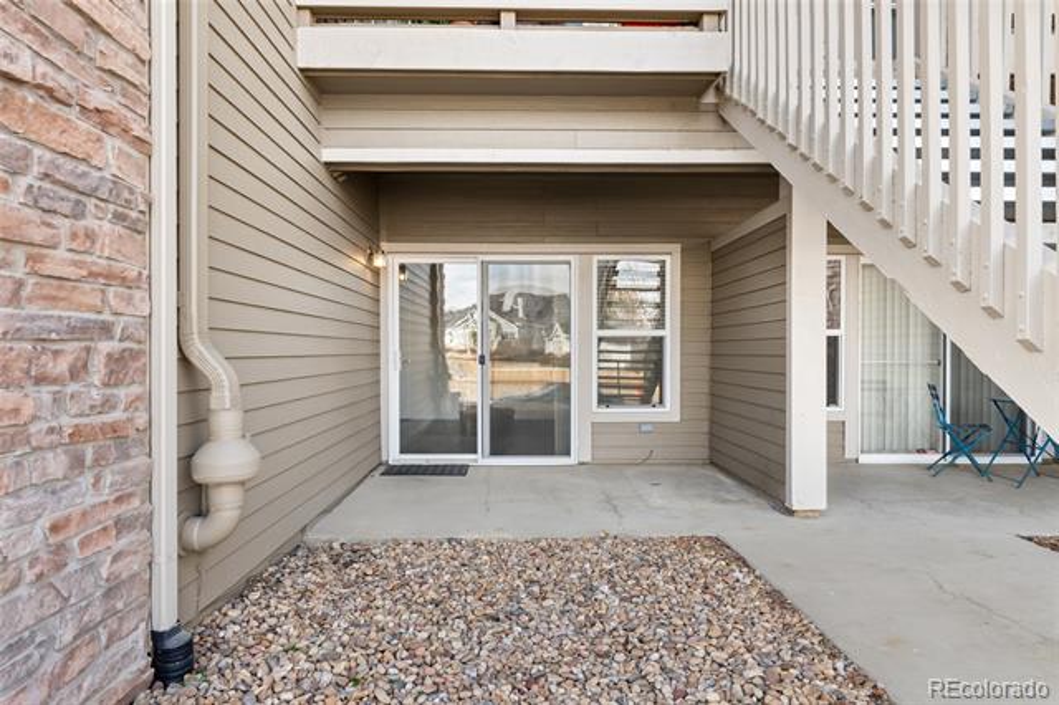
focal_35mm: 21
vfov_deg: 59.4
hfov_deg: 81.2
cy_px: 352
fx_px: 617
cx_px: 530
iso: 400
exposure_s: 1/20
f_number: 9
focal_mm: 21
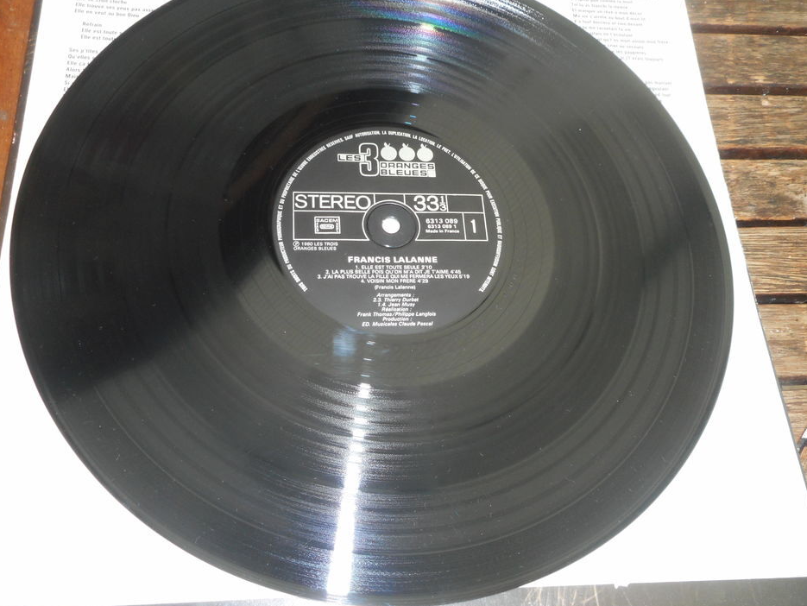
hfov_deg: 58.3
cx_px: 393
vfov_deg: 45.5
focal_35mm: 31
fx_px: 723
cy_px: 294
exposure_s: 1/25
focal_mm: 5.2
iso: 200
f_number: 4
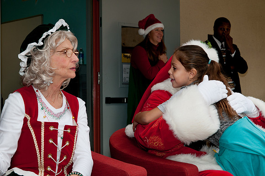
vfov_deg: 18.9
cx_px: 132
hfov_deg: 28.1
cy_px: 88
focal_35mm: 72
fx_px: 529
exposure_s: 1/200
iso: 320
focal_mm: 48
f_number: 7.1
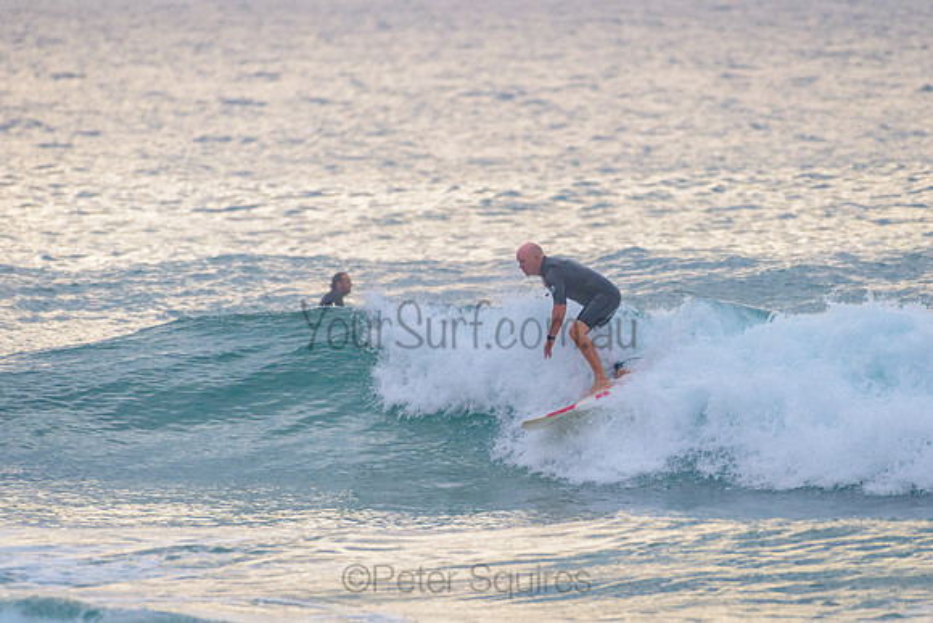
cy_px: 343
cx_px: 551
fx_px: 15894
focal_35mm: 613
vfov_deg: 2.2
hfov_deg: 3.4
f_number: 5.6
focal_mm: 500
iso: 800
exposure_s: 1/2000
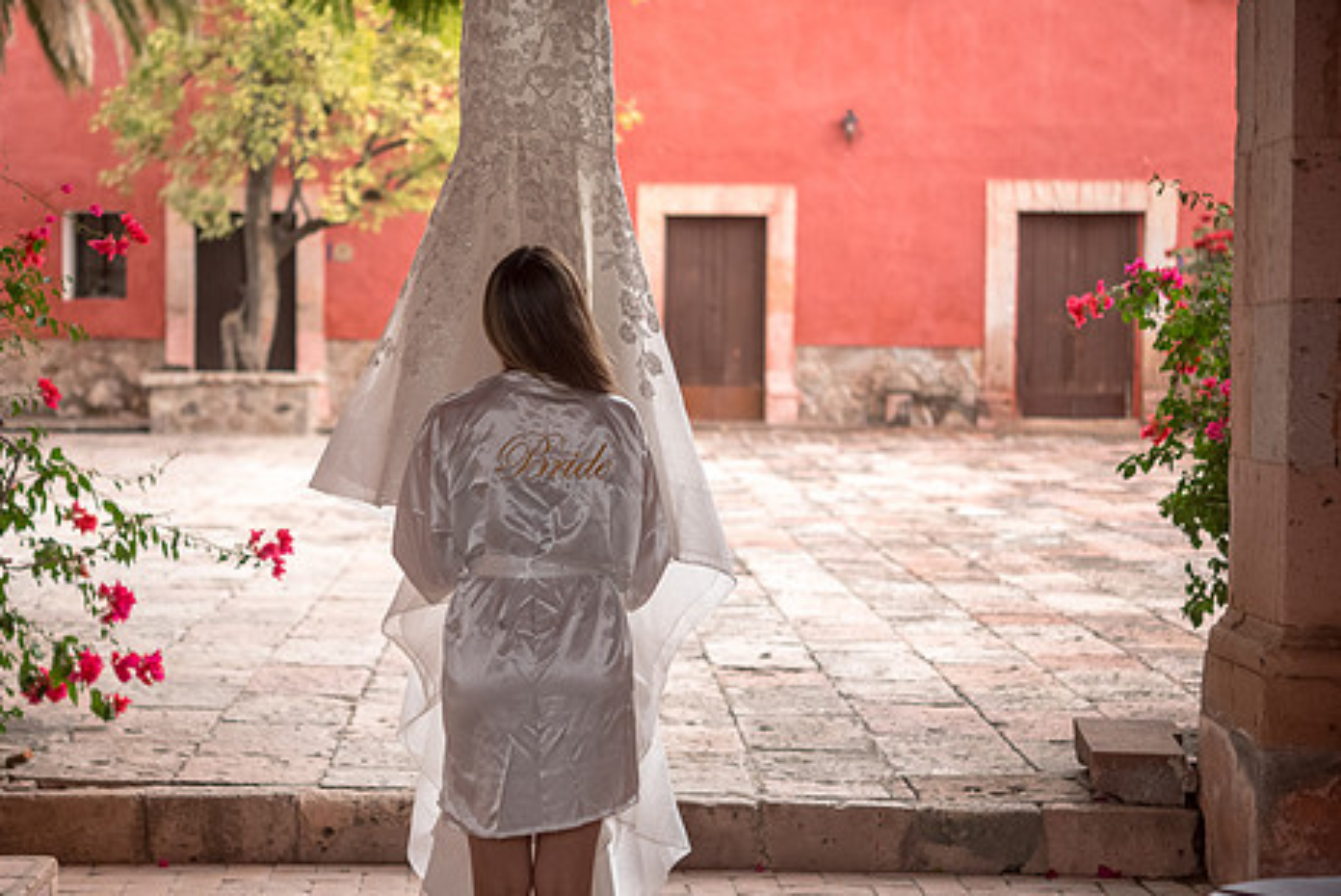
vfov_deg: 18.2
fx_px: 2795
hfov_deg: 26.9
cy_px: 530
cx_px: 549
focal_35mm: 75
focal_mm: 60
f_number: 3.2
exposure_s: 1/125
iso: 200
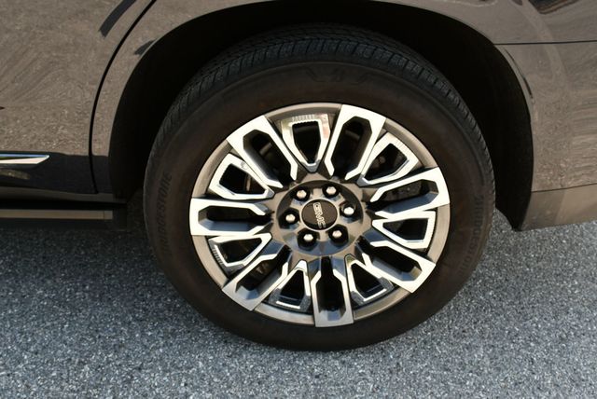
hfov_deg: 48.4
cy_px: 200
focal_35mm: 40
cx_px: 298
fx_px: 664
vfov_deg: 33.5
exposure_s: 1/250
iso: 200
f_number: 7.1
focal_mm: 20
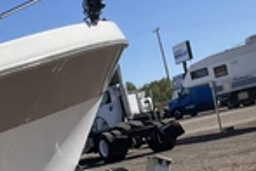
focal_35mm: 82
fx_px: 583
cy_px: 176
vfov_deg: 16.3
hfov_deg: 22.0
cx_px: -87
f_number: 1.8
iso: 25
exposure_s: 1/1984
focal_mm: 3
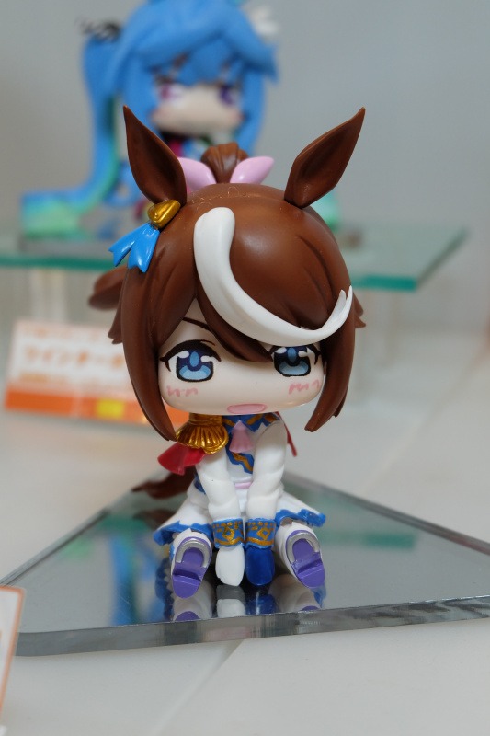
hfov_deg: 22.6
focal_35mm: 60
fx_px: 1225
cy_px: 368
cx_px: 245
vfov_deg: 33.4
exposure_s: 1/125
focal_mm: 40.2
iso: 1250
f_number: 5.3
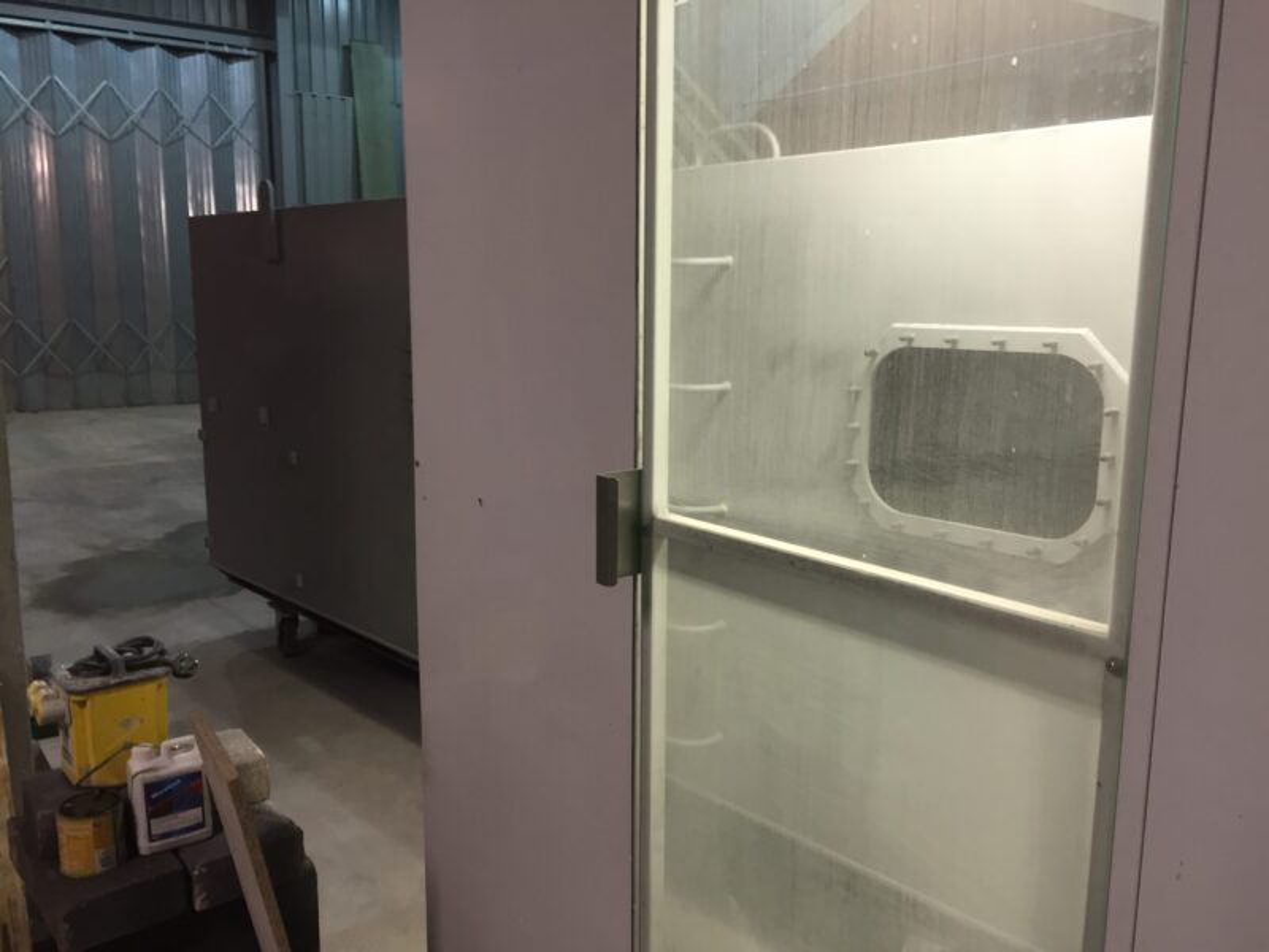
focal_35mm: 29
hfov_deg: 61.7
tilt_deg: -8.7
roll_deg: -1.0
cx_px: 634
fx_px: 1063
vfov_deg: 48.2
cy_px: 476
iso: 80
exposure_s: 1/33
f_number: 2.2
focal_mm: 4.15
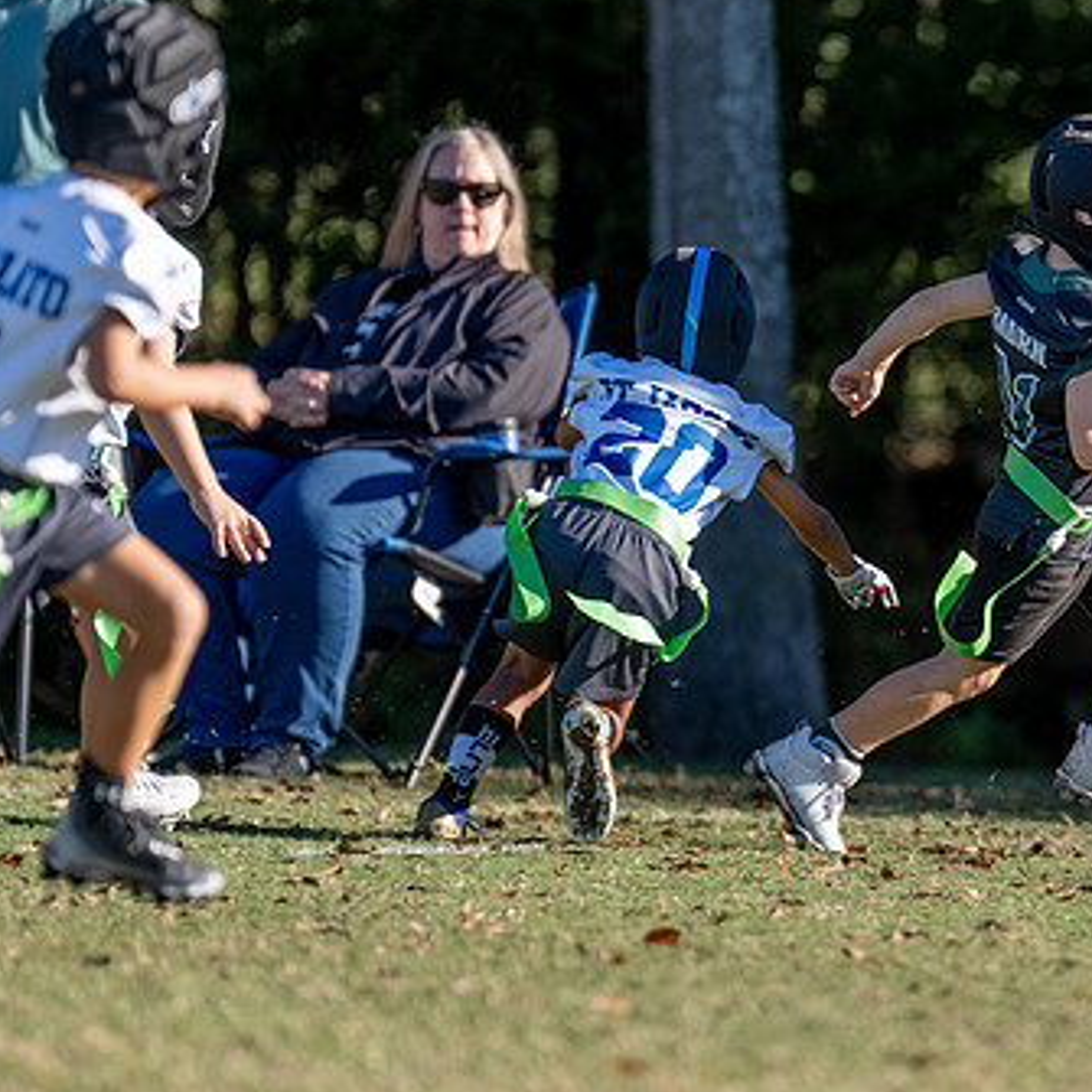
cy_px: 521
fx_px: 18595
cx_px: 1019
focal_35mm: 521
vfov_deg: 3.4
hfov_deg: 3.4
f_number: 2.8
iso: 100
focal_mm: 200
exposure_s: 1/1250
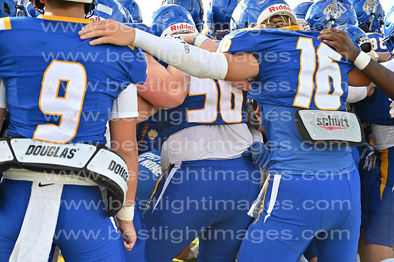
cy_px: 131
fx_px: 766
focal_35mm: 70
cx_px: 197
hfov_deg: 28.9
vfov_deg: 19.4
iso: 2800
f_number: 4
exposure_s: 1/8000
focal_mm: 70
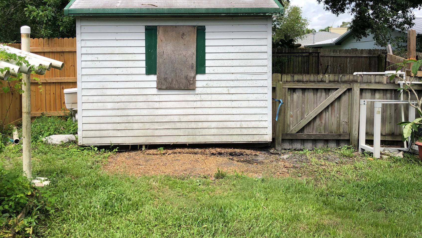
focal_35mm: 36
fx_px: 403
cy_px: 84
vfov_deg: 32.6
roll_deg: -0.3
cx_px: 191
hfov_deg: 55.2
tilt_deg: -2.9
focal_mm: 4
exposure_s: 1/1143
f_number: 1.8
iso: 20
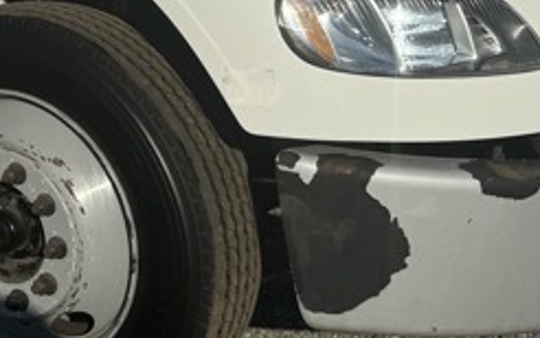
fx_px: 1561
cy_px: -140
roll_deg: -1.2
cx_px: -206
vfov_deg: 11.9
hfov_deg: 18.0
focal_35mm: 106
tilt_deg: -8.2
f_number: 1.78
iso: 80
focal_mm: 6.76
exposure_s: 1/12346
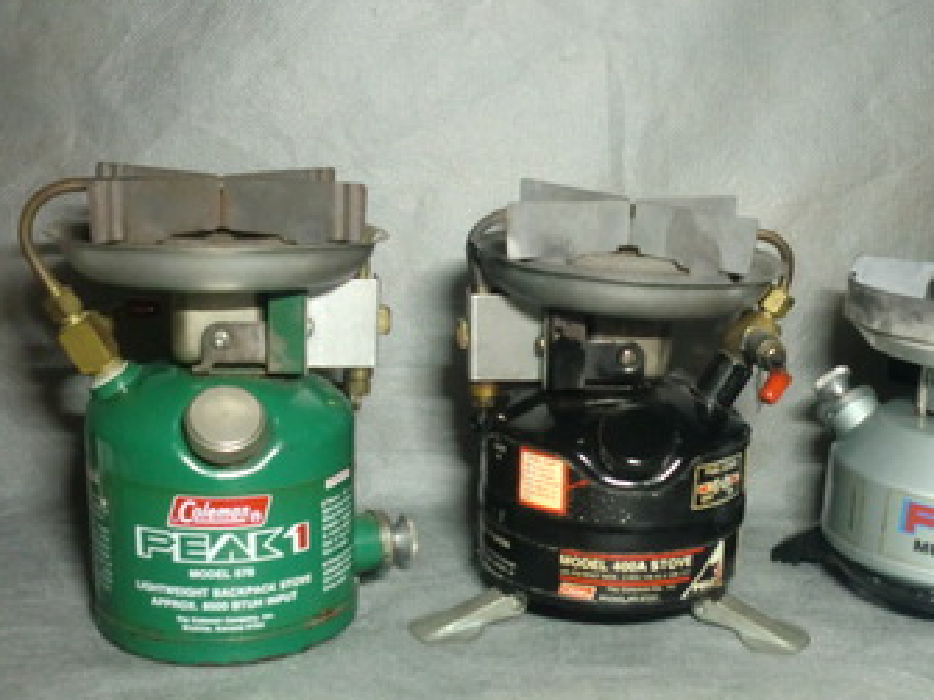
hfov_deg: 40.9
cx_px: 588
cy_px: 421
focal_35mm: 46
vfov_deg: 31.4
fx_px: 1241
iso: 500
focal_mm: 6.3
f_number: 3.1
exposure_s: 1/60
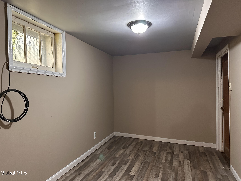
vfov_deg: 56.8
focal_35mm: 24
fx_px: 167
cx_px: 120
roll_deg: +0.0
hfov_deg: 71.6
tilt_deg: -0.8
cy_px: 90
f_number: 1.78
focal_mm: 6.86
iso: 640
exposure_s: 1/40
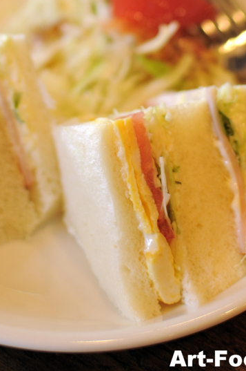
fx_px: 964
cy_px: 40
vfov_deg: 21.3
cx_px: 72
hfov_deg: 14.5
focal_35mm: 94
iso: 200
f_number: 2.8
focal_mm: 35
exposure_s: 1/100
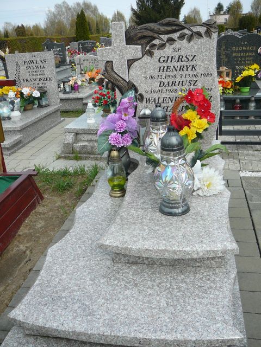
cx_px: 130
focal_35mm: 35
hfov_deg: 40.7
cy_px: 174
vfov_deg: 52.6
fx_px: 352
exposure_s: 1/1000
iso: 80
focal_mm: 5.2
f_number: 2.8
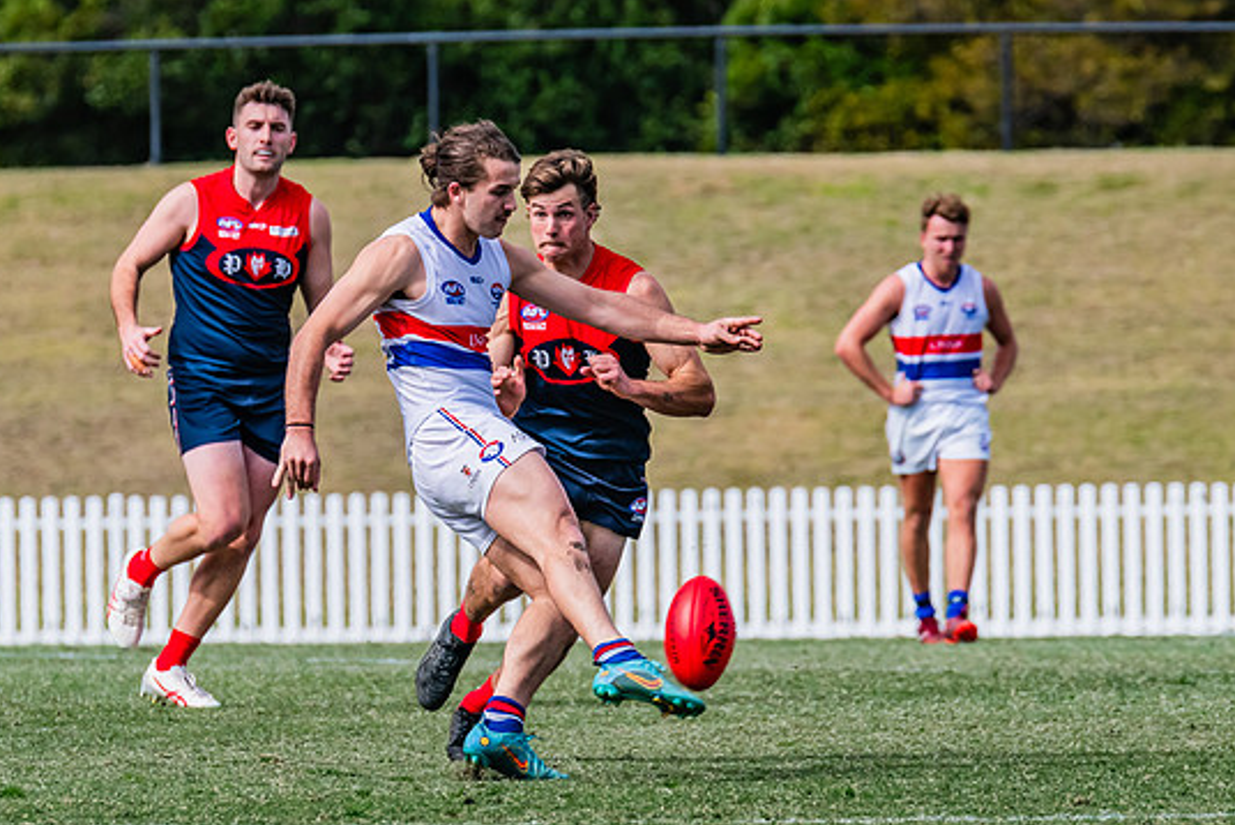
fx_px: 24300
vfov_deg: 1.9
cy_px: 398
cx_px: 536
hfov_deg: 2.9
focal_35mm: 708
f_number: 9
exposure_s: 1/2000
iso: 800
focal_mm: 420
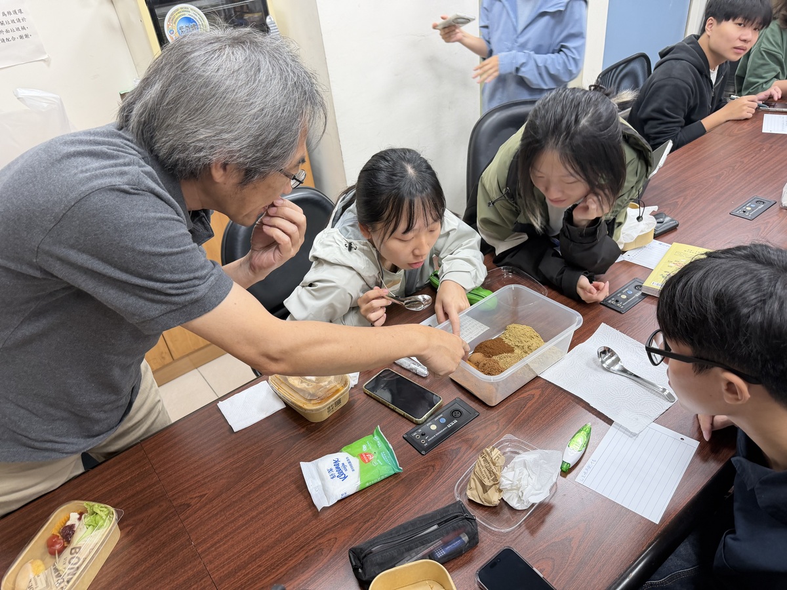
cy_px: 295
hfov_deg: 71.6
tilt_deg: -34.7
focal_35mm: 24
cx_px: 394
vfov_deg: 56.8
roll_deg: +7.7
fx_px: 546
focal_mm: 6.76
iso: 160
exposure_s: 1/60
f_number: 1.78
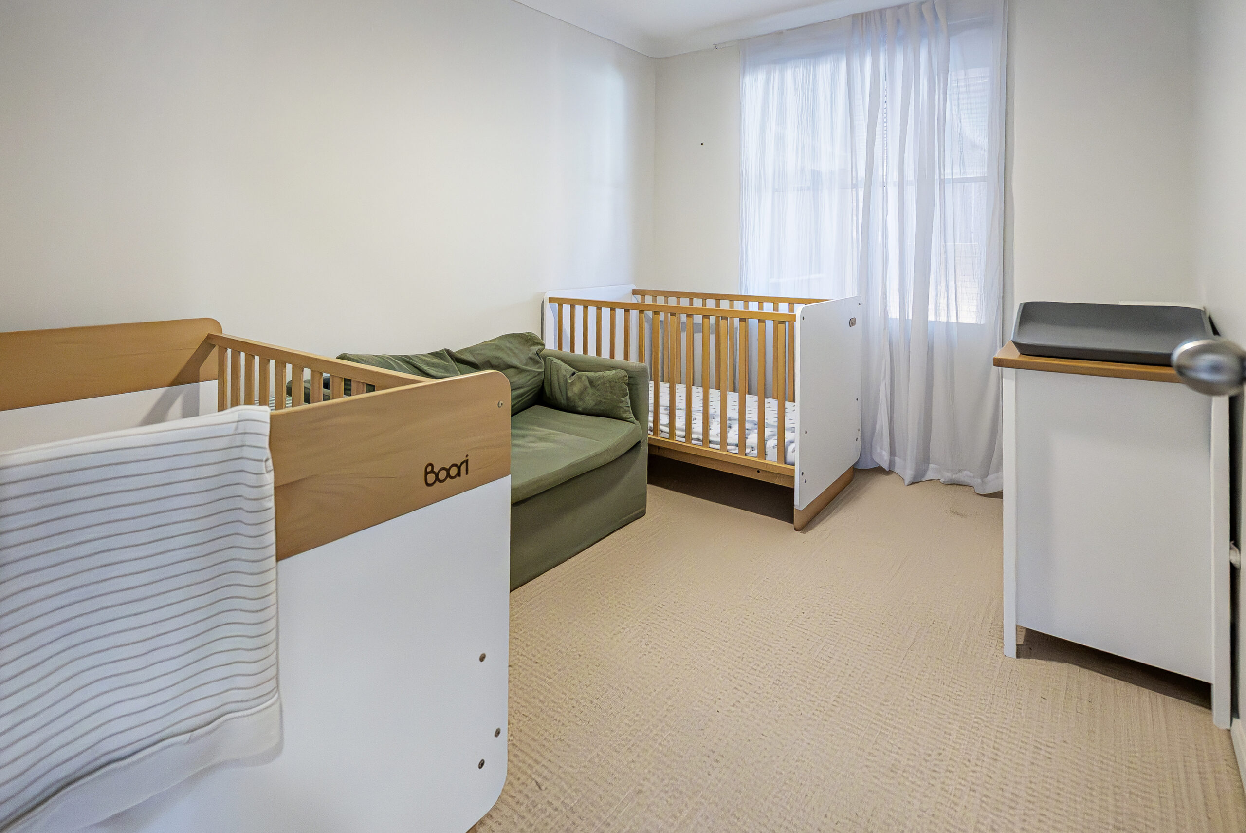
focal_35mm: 16
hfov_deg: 96.7
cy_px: 416
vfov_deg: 73.8
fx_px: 554
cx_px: 623
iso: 12800
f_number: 4
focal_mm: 16
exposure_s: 1/2000
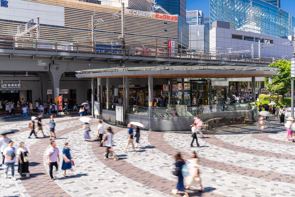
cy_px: 98
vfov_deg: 37.9
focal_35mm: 35
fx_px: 287
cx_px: 148
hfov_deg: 54.4
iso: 50
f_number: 6.3
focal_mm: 35
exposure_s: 1/6
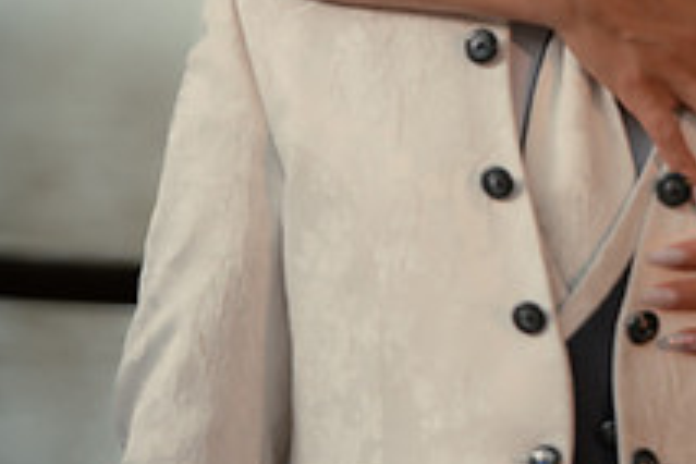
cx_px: 912
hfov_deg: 5.4
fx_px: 7269
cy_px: -109
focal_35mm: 376
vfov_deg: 3.6
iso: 500
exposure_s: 1/250
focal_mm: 130
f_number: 2.8
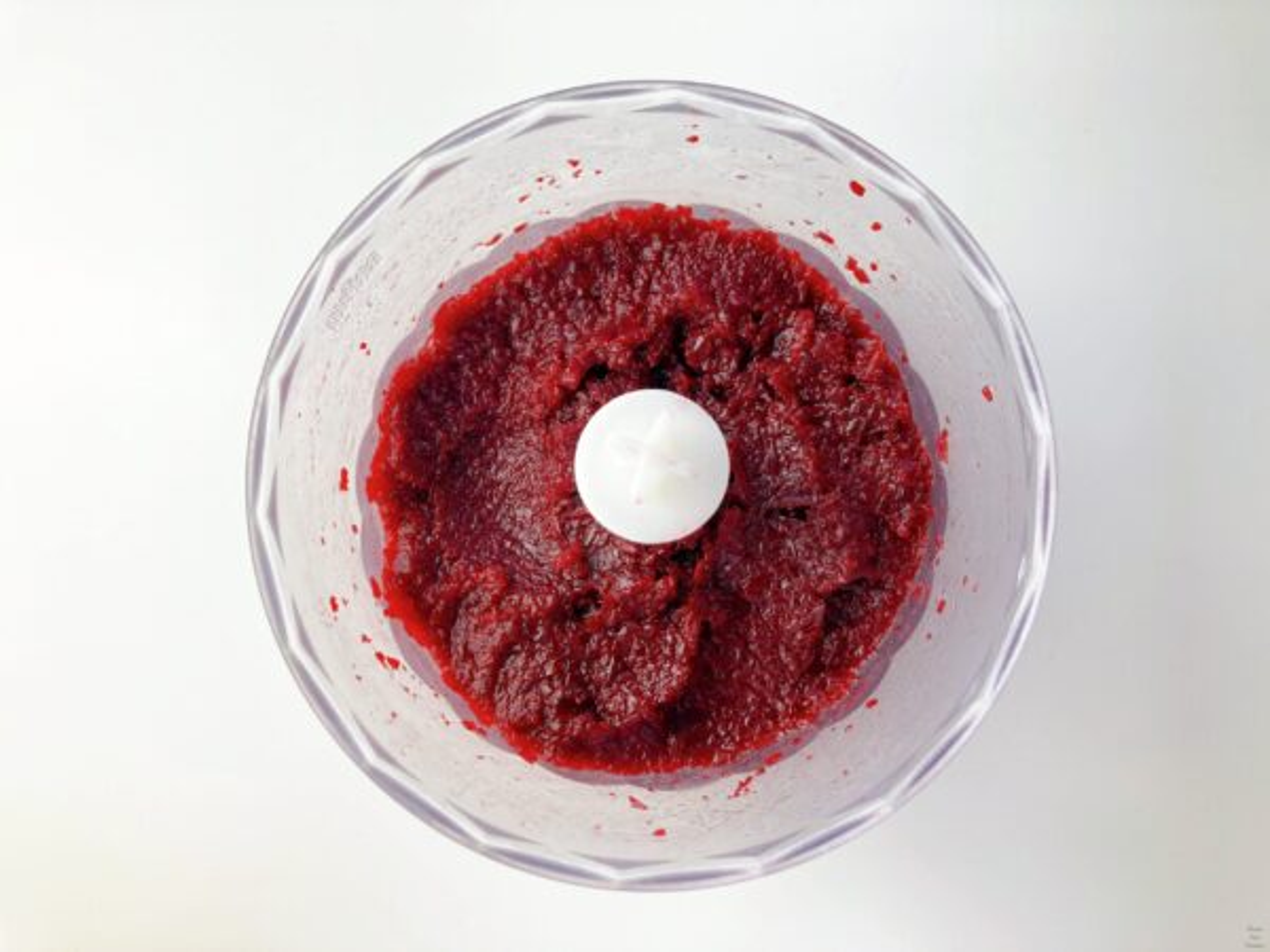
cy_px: 476
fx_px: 1027
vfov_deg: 49.7
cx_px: 635
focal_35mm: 28
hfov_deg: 63.4
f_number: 1.8
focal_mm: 3.99
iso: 40
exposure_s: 1/50
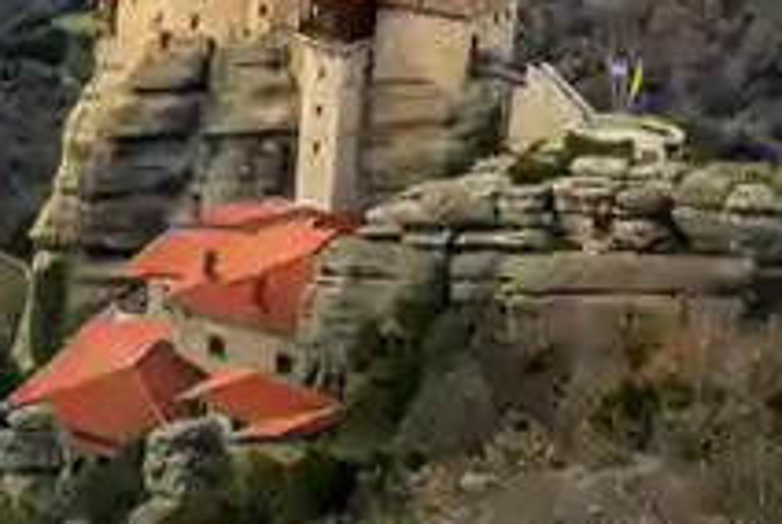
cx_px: -480
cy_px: -402
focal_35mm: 116
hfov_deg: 15.8
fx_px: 2523
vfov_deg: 11.1
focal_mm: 24
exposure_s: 1/320
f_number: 8
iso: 125
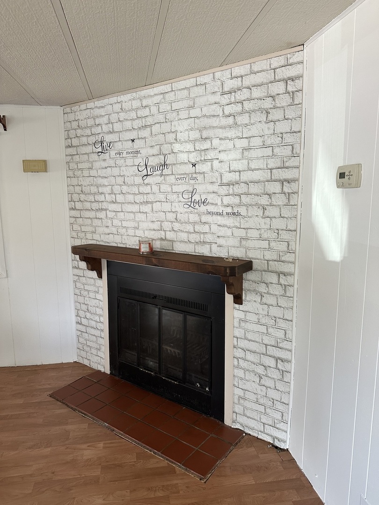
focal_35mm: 24
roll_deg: +0.2
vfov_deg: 71.6
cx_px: 190
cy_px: 252
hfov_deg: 56.8
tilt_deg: -7.9
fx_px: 350
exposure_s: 1/121
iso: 200
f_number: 1.78
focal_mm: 6.86
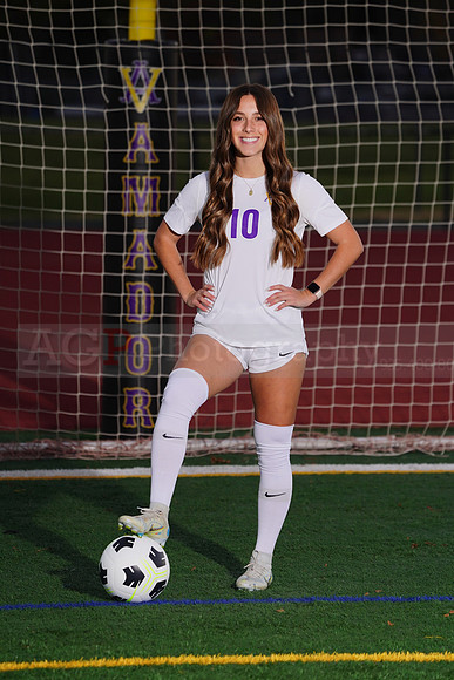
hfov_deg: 5.9
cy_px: 340
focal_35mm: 235
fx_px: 4442
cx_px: 227
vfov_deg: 8.8
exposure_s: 1/200
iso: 320
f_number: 5.6
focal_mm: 235
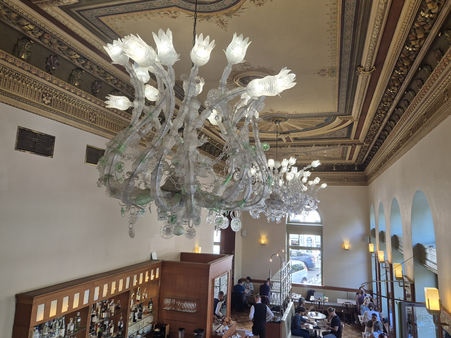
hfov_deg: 69.3
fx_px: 326
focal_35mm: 25
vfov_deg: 54.9
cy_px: 161
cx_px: 237
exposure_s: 1/180
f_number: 1.8
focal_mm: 5.4
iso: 100
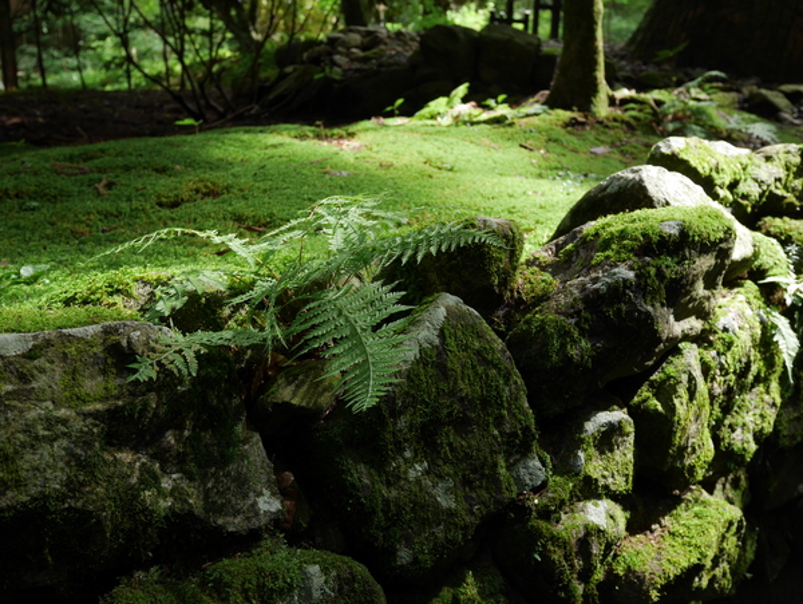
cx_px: 402
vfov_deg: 46.9
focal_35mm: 30
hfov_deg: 59.9
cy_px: 302
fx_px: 696
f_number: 3.8
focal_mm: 15
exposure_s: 1/80
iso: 200
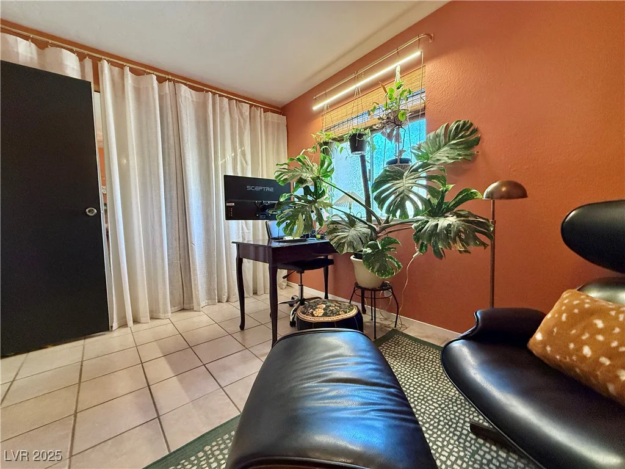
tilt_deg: -3.0
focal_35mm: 14
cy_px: 234
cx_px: 312
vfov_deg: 85.7
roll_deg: +1.9
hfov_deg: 102.1
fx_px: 253
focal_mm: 2.22
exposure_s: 1/120
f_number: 2.2
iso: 640
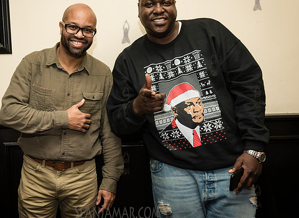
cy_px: 97
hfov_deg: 45.7
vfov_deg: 34.5
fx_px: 351
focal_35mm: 41
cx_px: 109
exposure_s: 1/250
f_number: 5
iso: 1600
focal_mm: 32
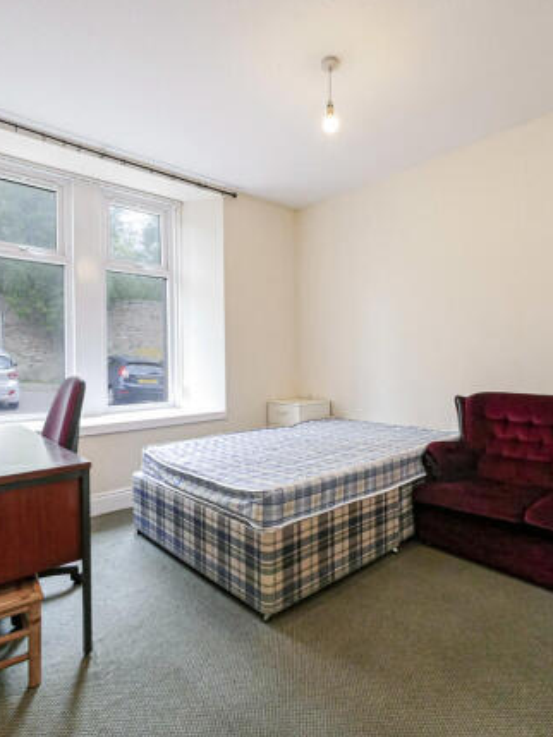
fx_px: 405
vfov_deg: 84.6
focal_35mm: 19
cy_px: 370
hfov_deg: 68.6
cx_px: 300
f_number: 4
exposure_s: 1/125
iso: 2500
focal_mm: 7
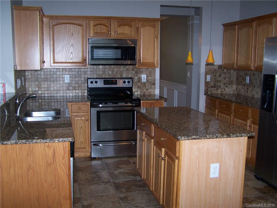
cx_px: 138
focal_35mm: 38
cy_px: 104
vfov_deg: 37.7
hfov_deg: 49.0
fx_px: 304
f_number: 2.8
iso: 80
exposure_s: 1/60
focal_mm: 6.3
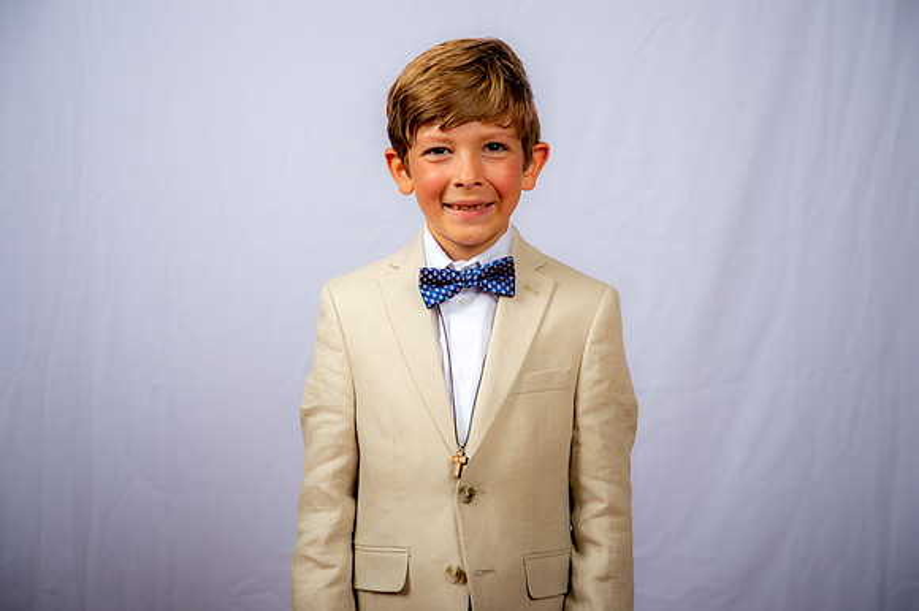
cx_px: 460
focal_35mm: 72
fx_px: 1837
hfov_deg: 28.1
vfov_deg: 18.9
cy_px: 306
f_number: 6.3
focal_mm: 72
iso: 250
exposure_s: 1/160
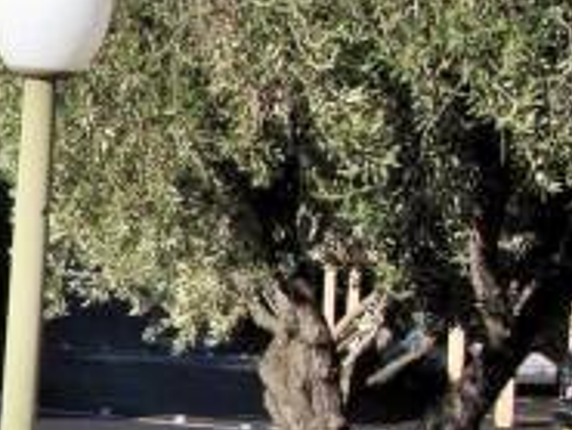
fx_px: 2497
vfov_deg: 9.8
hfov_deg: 11.8
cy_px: 353
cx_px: -553
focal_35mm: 151
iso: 50
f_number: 6.3
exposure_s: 1/264
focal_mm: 8.9
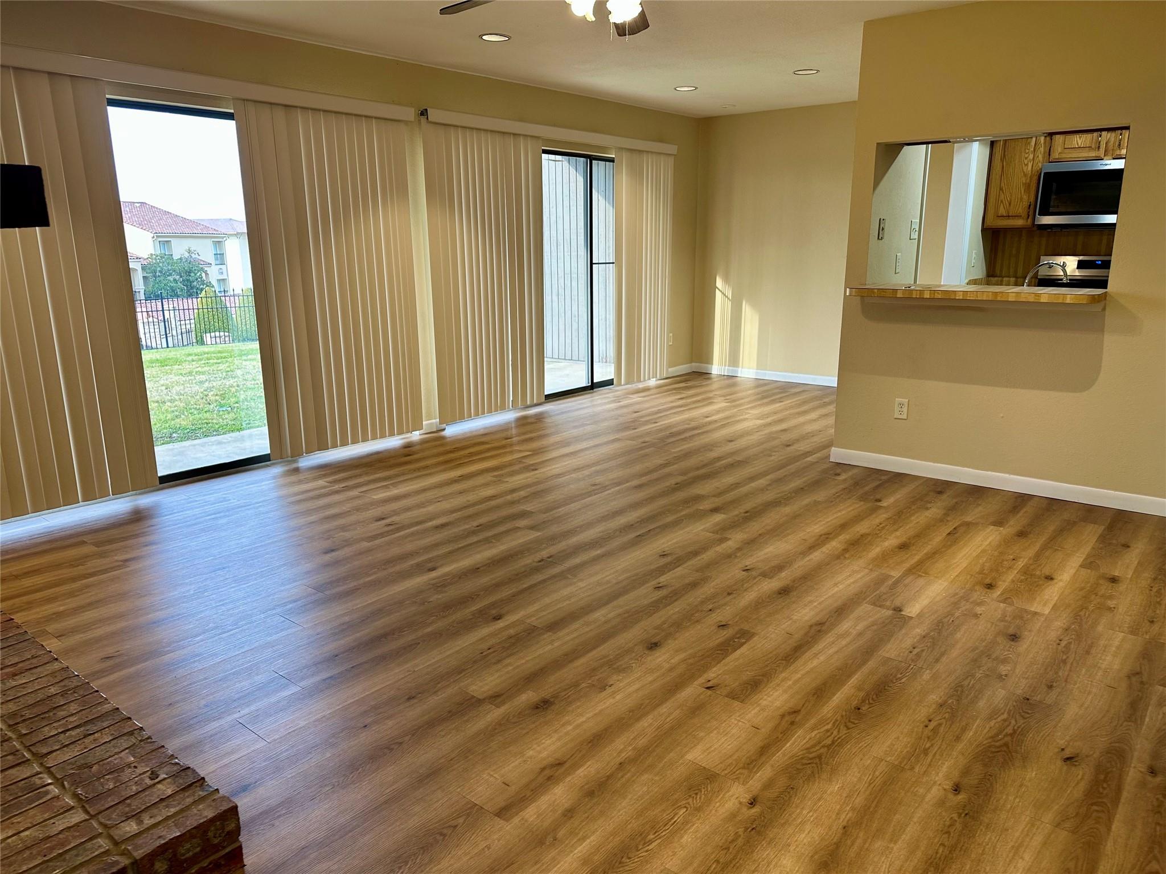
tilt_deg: -13.7
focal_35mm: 24
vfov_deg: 56.8
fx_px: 808
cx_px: 583
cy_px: 437
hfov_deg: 71.6
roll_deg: +0.5
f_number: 1.78
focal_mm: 6.86
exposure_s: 1/120
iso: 100
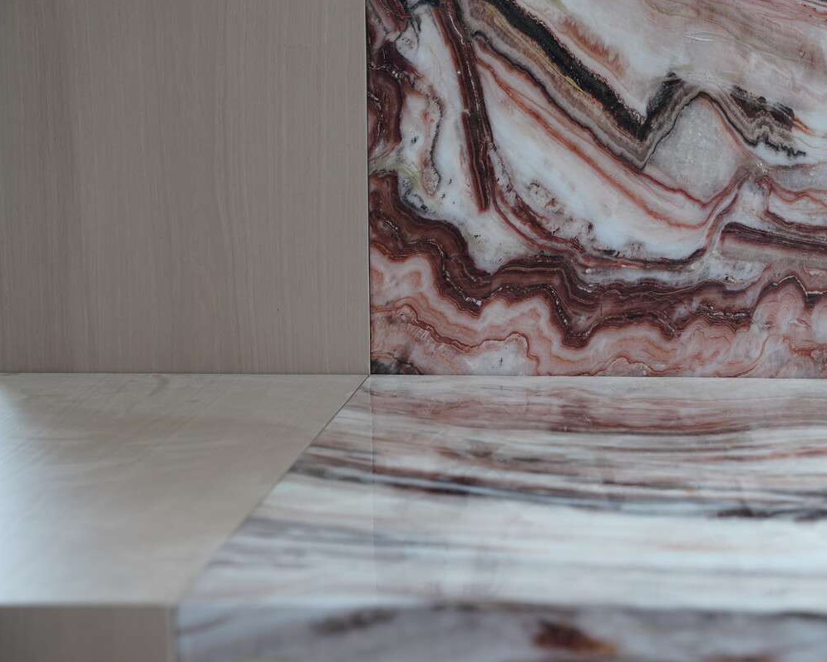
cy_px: 300
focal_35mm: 79
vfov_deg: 19.4
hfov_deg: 23.9
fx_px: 1939
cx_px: 594
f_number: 4
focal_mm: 57.9
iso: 1000
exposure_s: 1/160
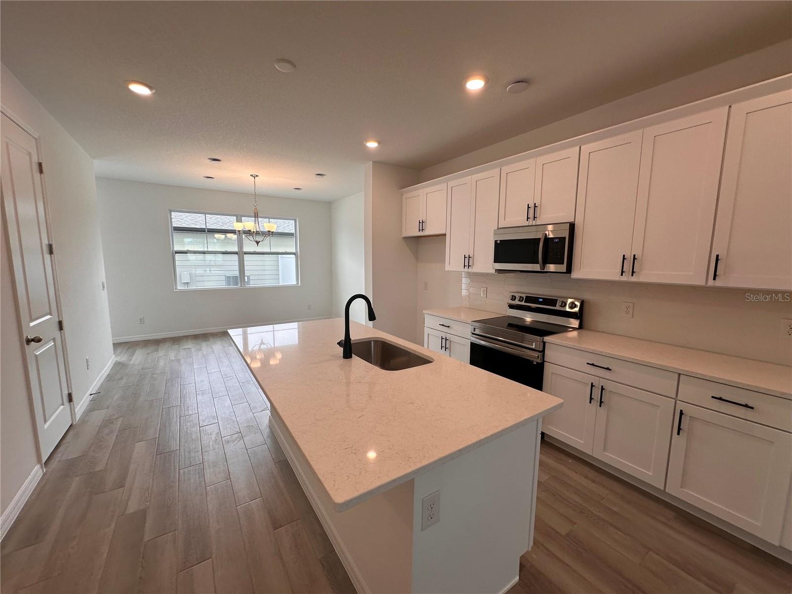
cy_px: 297
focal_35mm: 14
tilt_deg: -6.6
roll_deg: -1.1
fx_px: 320
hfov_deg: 102.1
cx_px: 396
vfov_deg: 85.7
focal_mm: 2.22
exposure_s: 1/120
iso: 64
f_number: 2.2
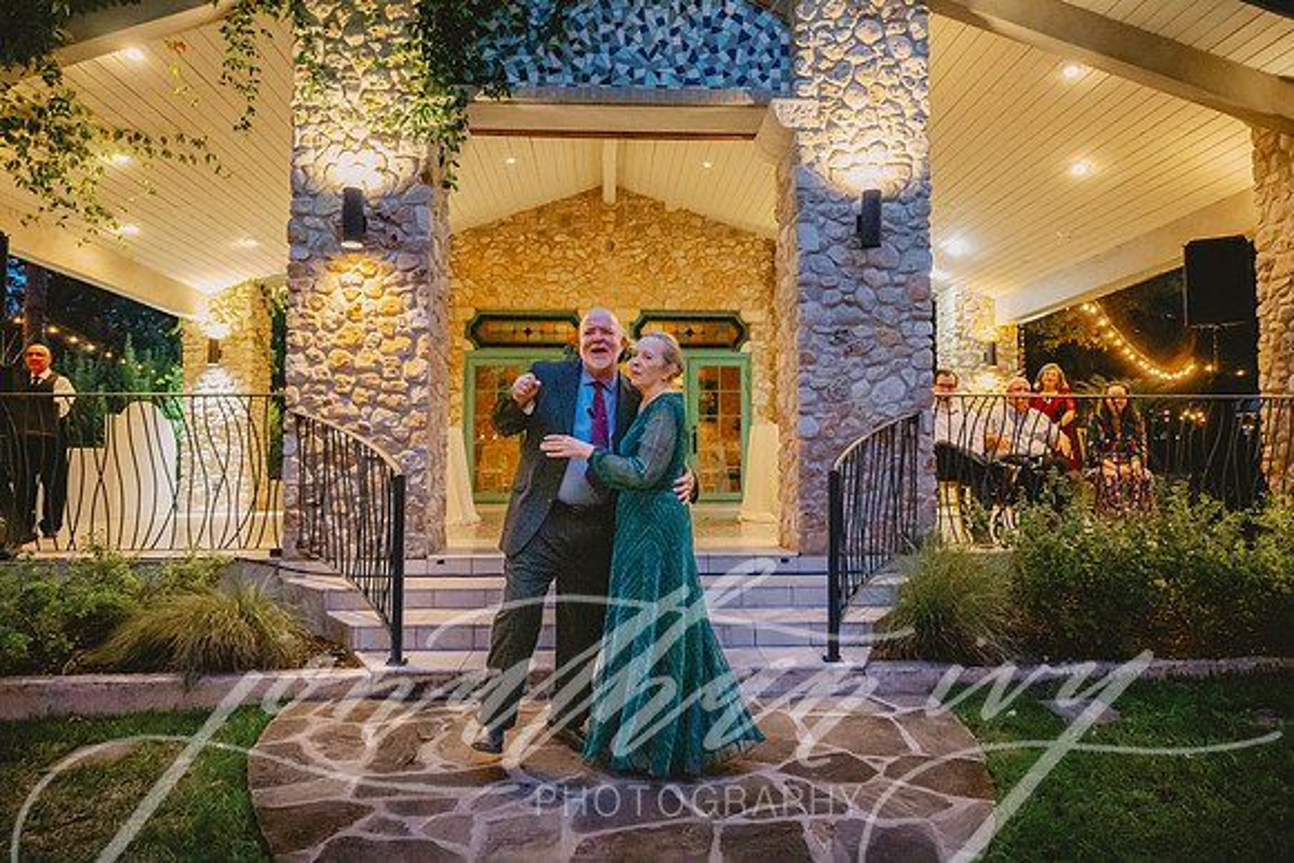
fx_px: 863
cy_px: 432
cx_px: 647
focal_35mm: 24
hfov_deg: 73.7
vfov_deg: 53.2
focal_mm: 24
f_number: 2.8
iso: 8000
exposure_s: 1/200
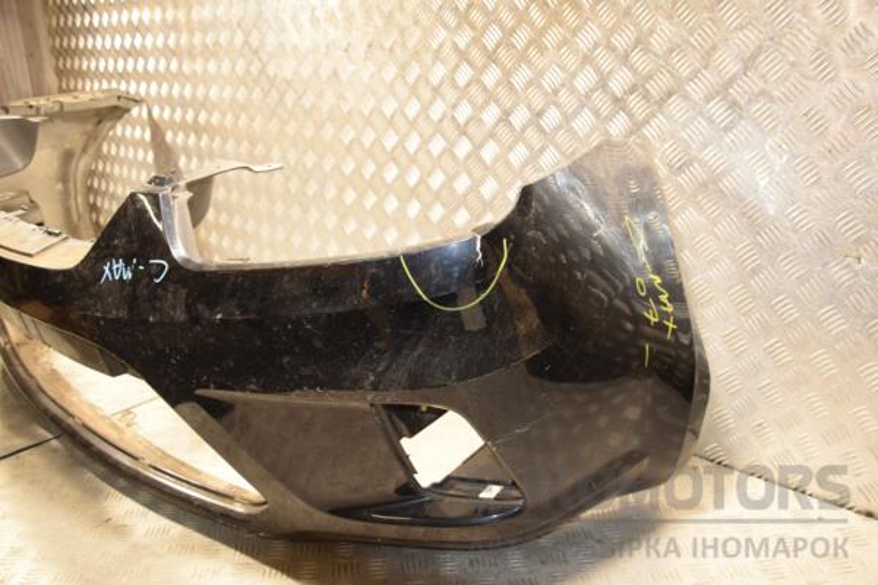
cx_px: 439
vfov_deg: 41.7
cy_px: 292
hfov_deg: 59.5
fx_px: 768
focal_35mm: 32
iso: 800
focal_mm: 21
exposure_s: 1/100
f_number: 5
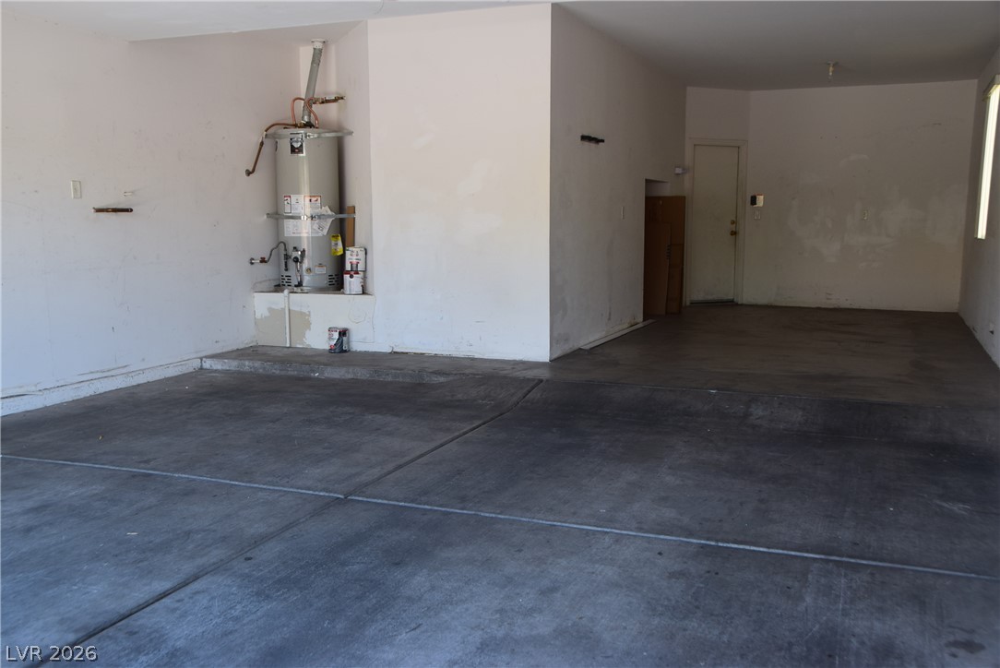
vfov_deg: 40.0
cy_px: 334
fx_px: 917
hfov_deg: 57.2
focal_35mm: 33
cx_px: 500
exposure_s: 1/100
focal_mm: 22
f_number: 9
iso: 400
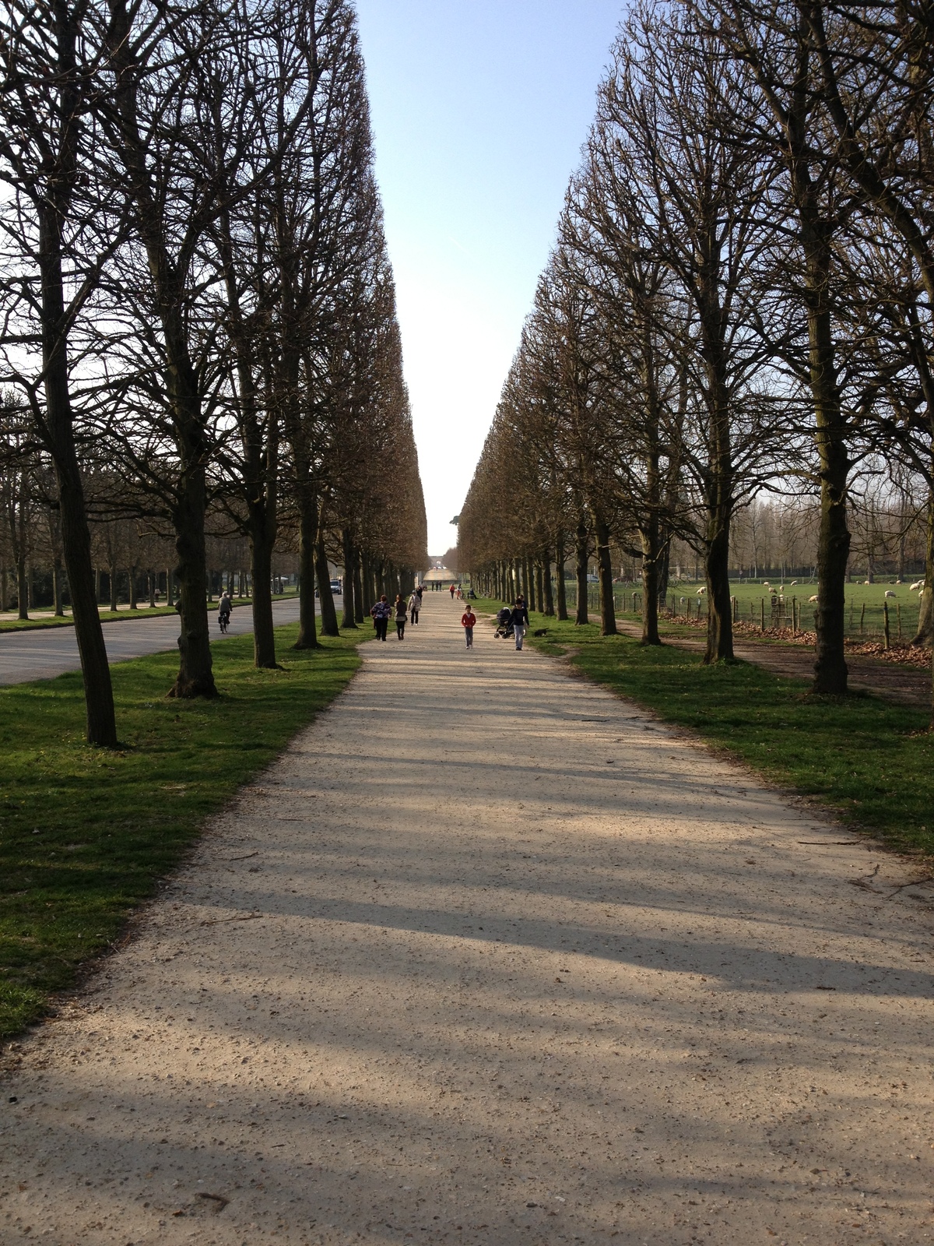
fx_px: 1259
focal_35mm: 35
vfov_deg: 52.6
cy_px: 623
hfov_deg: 40.7
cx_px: 467
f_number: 2.4
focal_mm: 4.28
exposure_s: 1/836
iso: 50
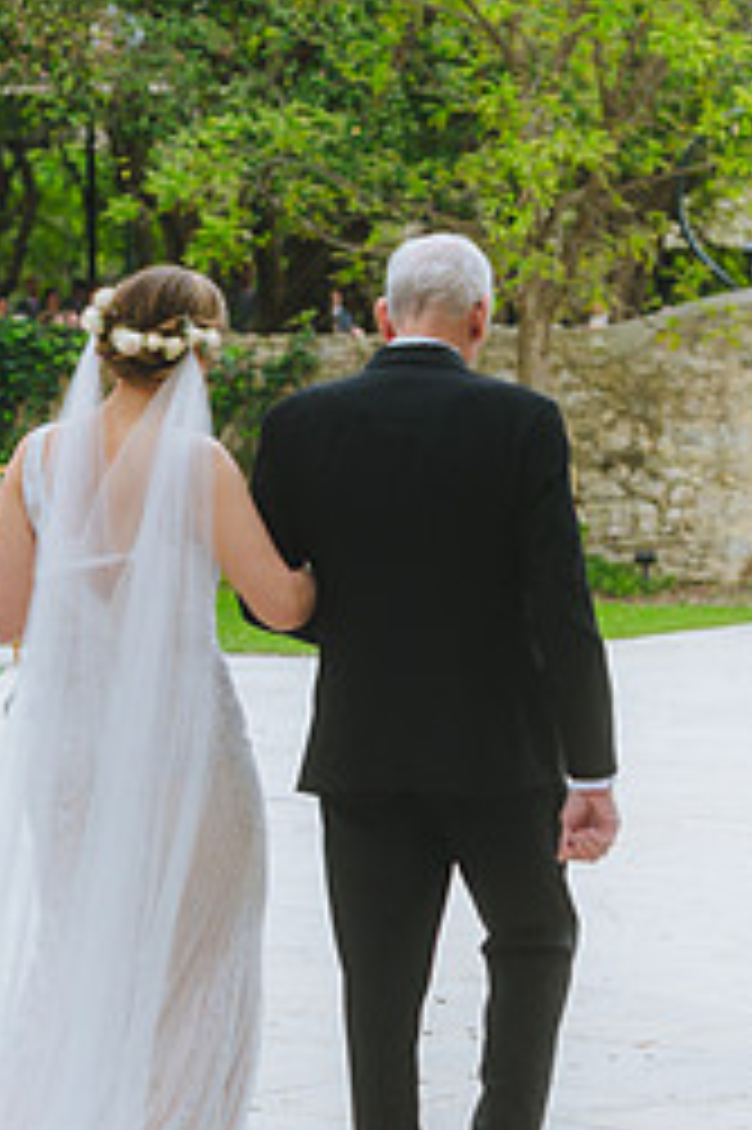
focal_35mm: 147
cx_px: 268
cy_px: 549
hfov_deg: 9.3
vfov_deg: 14.0
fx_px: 4612
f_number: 2.8
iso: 400
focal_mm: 82
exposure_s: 1/1250
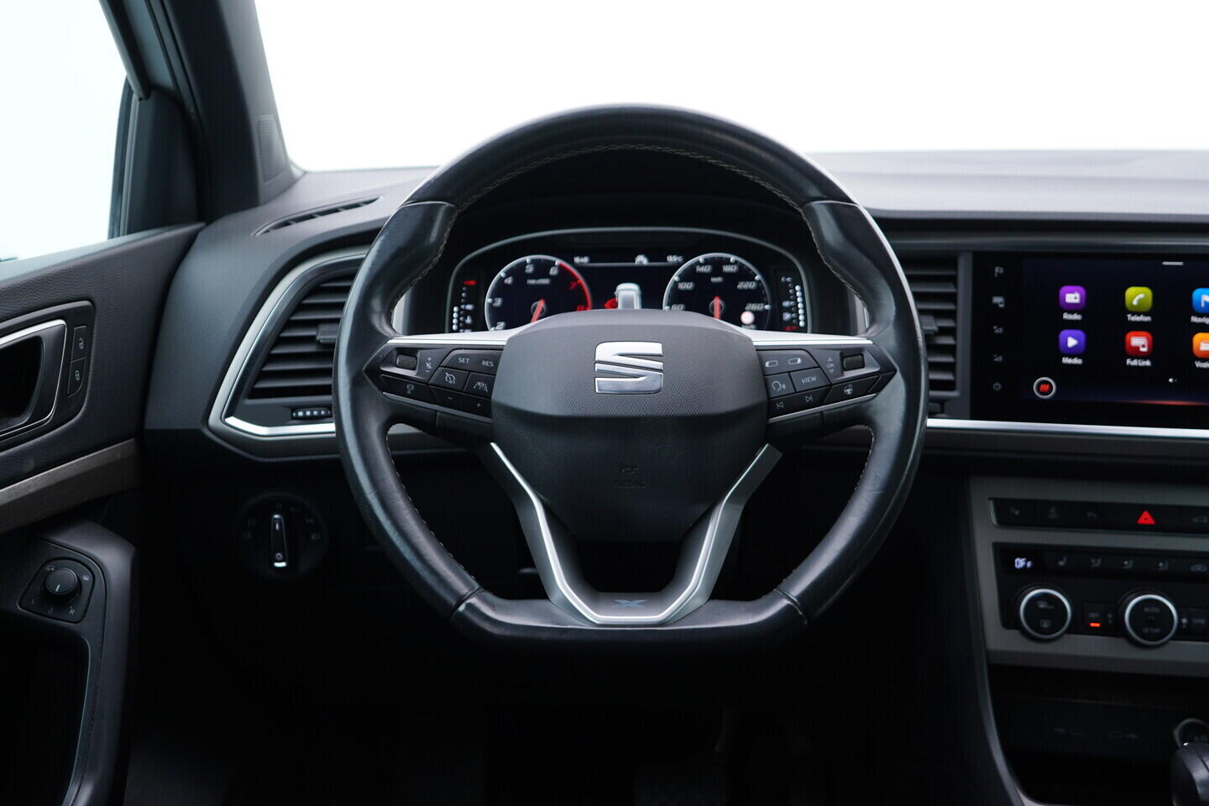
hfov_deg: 53.1
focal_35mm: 36
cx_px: 604
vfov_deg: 36.9
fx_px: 1209
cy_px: 403
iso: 200
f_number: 2.8
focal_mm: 24
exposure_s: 1/40
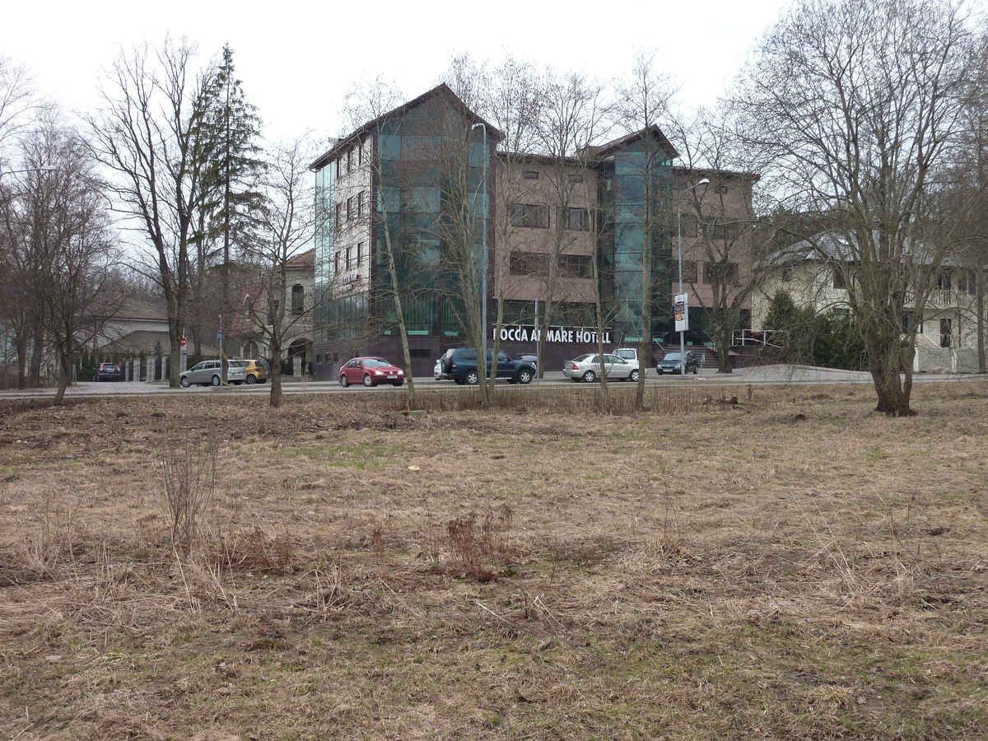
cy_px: 370
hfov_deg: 42.1
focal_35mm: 45
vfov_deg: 32.2
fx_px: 1284
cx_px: 494
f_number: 4
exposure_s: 1/200
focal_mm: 7.3
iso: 125
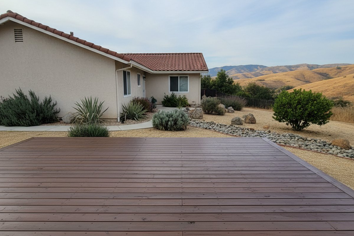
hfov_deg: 73.8
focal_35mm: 24
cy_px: 121
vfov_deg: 53.1
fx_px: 236
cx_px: 177
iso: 78
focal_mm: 6.4
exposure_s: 1/1684
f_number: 1.8
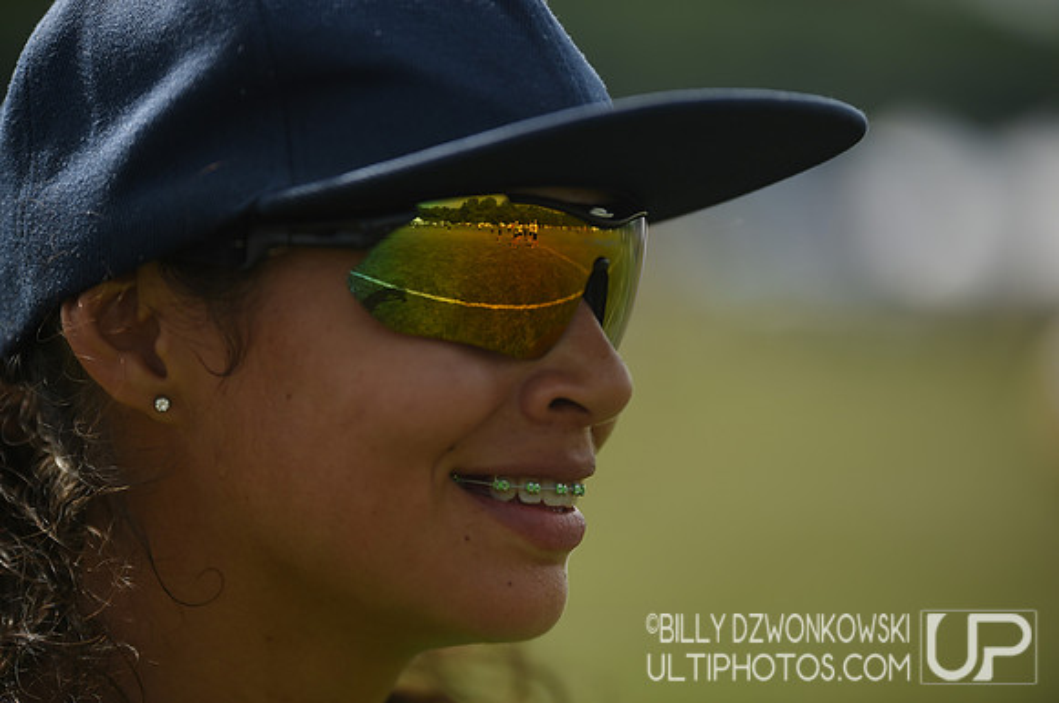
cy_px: 352
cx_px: 530
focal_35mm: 200
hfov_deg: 10.3
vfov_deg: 6.8
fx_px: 5875
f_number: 2.8
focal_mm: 200
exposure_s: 1/1600
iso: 100
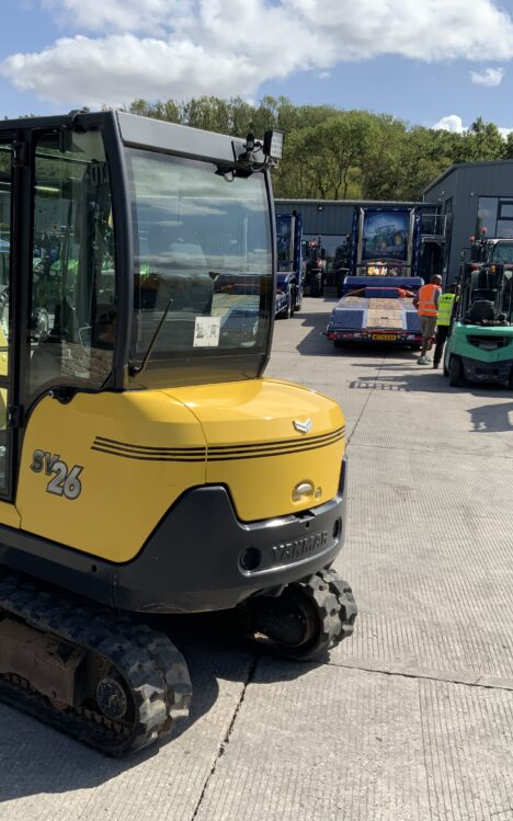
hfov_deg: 30.3
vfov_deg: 47.2
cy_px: 417
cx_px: 175
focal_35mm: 42
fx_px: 940
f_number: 1.8
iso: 16
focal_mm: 3
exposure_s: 1/1534
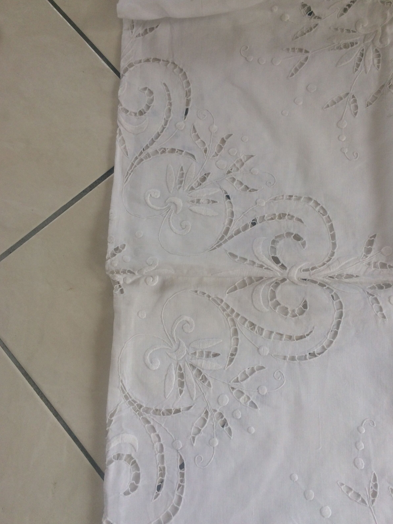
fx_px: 454
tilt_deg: -81.3
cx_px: 192
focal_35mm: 30
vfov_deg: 60.0
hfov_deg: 46.8
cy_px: 265
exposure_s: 1/100
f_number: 2.2
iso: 64
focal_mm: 4.15
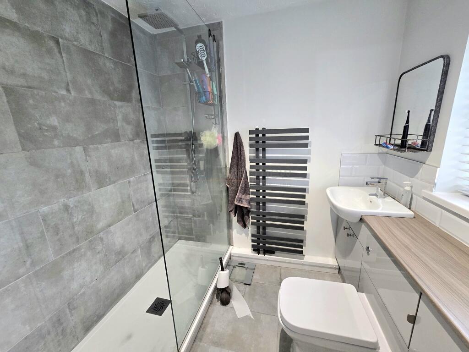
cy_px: 176
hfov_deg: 106.2
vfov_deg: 89.9
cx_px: 234
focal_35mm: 13
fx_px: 176
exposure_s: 1/50
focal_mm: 2.2
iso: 320
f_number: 2.2
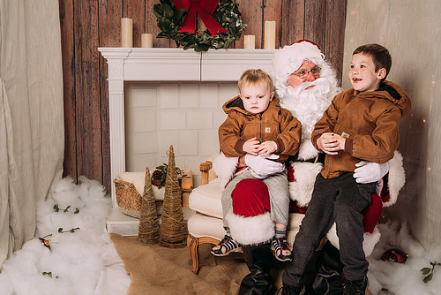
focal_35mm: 45
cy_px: 140
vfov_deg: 29.9
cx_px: 234
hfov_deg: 43.6
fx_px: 552
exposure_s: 1/100
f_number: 5.6
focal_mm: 35
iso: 100
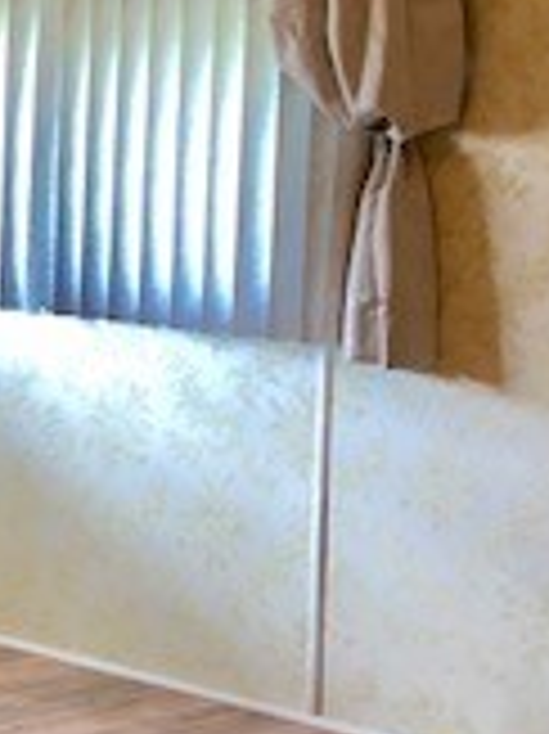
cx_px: -554
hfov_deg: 12.0
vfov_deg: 17.8
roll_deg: -0.3
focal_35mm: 110
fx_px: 2329
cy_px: 212
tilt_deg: -5.8
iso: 40
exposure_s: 1/30
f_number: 1.8
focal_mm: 4
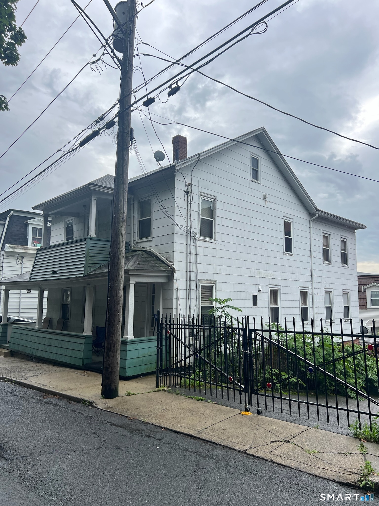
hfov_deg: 53.1
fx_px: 380
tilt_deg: +6.8
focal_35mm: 26
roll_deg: +0.4
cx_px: 190
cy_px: 253
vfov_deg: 67.3
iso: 50
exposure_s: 1/1224
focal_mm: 5.7
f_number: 1.5
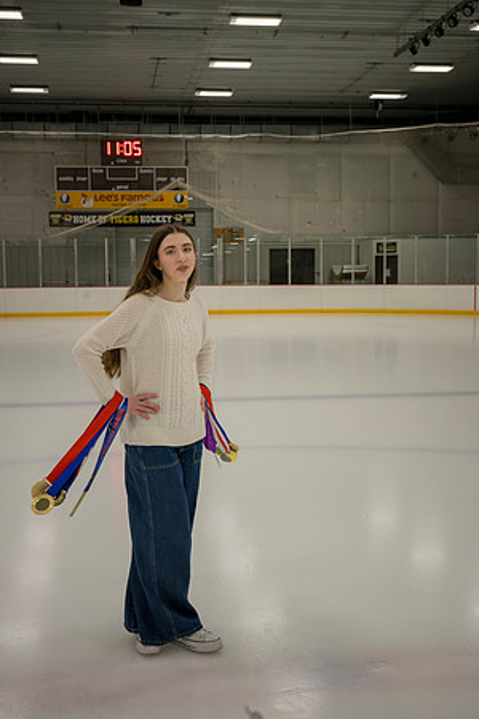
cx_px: 240
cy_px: 360
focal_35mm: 44
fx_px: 878
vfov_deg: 44.5
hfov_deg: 30.5
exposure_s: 1/400
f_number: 8
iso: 3200
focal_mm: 44
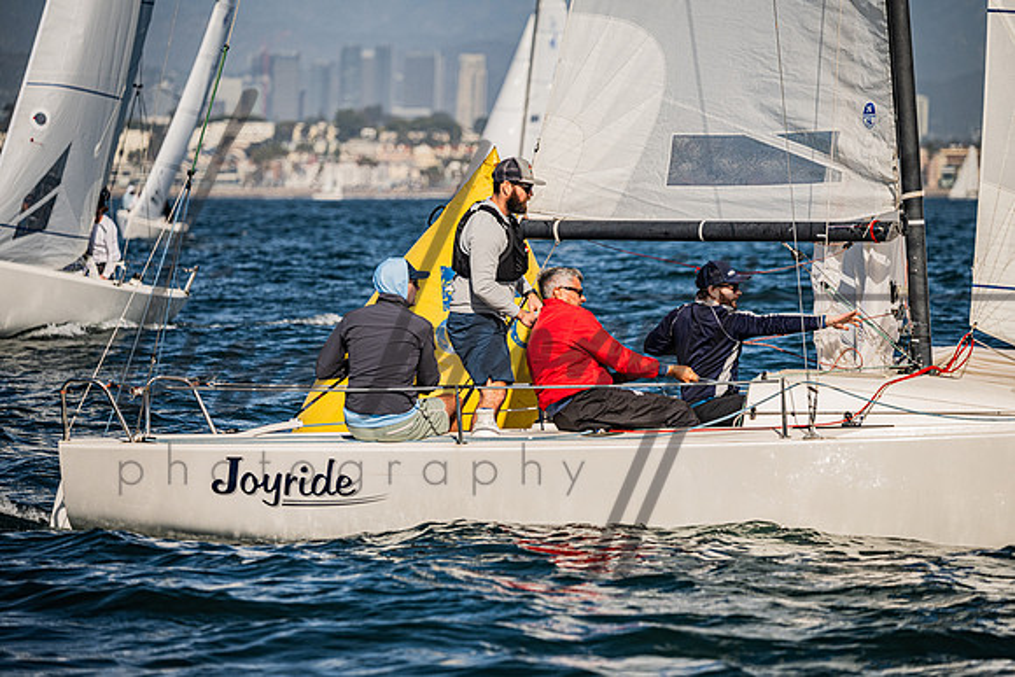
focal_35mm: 250
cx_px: 520
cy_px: 338
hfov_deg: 8.2
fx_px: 7054
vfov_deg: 5.5
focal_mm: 240
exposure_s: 1/3200
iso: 320
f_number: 5.6
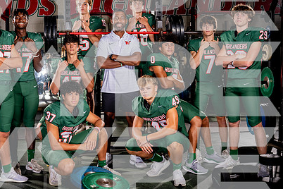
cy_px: 79
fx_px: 417
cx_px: 101
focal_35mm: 53
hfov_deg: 37.2
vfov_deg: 25.5
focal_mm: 36
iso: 200
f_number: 5.6
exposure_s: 1/250
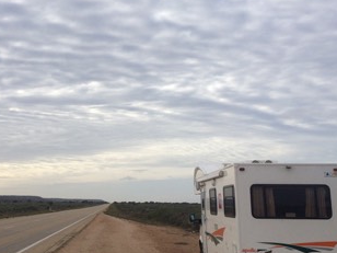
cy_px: 111
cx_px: 100
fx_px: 477
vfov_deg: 29.6
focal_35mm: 49
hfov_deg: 38.3
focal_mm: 4.15
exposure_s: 1/2160
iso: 32
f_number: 2.2
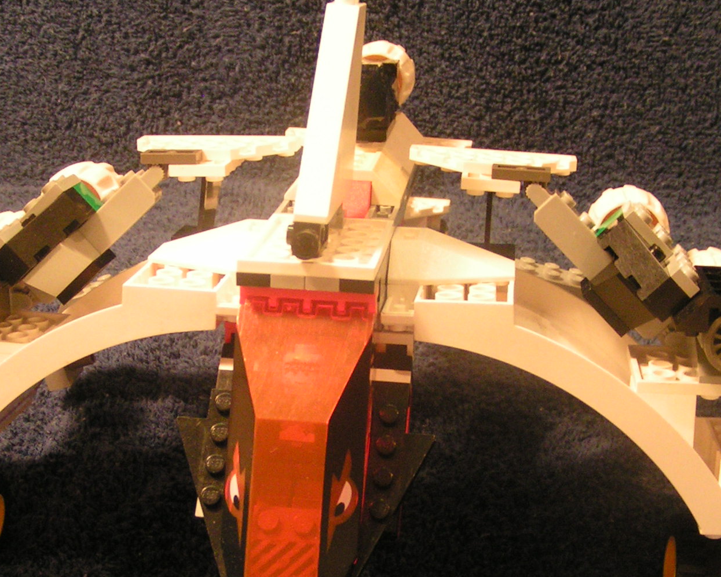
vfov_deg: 24.9
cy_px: 362
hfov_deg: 31.0
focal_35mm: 61
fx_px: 1302
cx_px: 343
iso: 200
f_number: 2.8
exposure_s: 1/10
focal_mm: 5.8
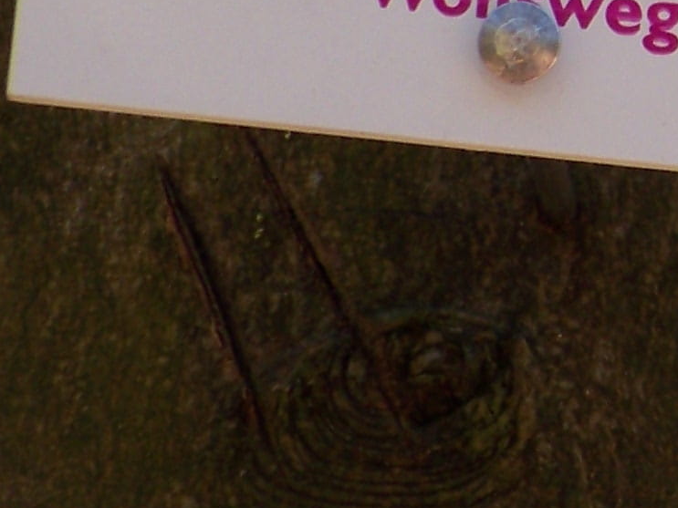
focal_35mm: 1450
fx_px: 28396
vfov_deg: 1.0
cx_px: 1241
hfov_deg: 1.4
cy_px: -362
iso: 64
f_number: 4
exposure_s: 1/160
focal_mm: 54.9
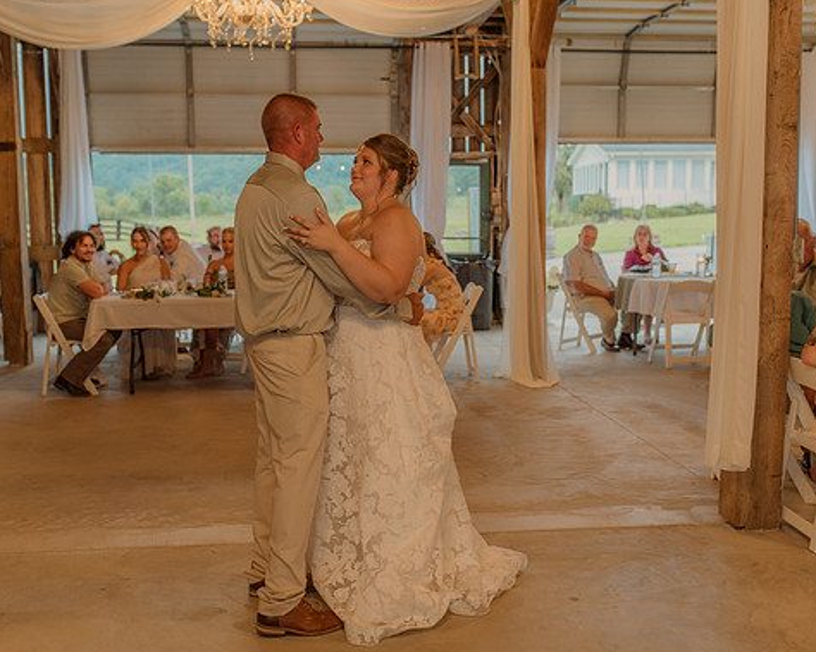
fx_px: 1014
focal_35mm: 42
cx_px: 387
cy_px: 327
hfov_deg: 43.8
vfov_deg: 35.7
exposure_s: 1/200
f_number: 2.5
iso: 640
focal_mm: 35
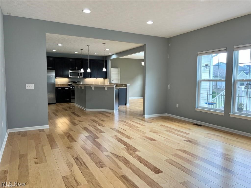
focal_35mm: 26
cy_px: 94
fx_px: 189
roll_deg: -0.4
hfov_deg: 67.3
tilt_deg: -4.3
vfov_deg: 53.1
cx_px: 126
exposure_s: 1/120
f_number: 1.5
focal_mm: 5.7
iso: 64
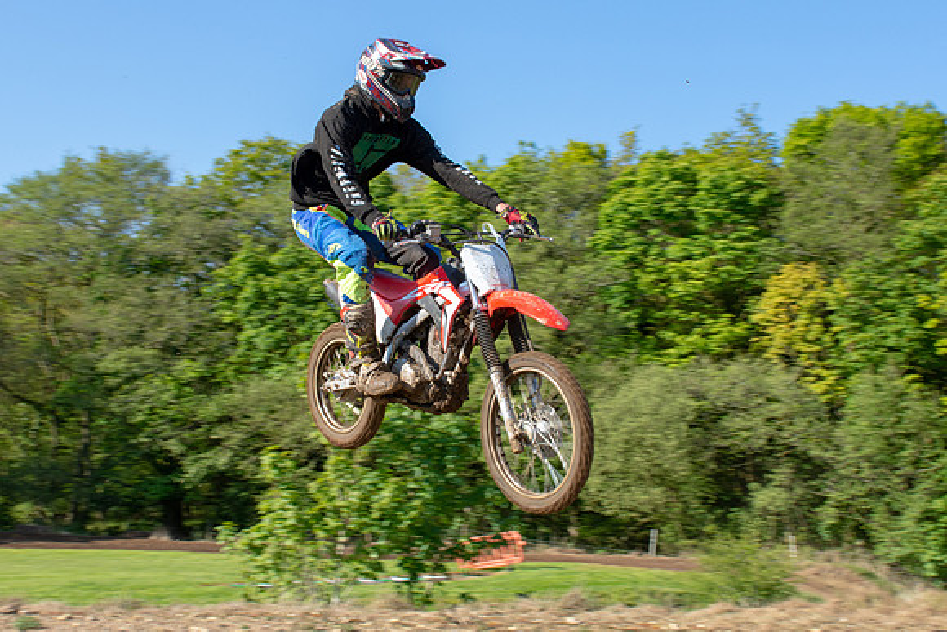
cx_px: 430
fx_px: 1269
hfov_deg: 40.9
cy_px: 326
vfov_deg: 28.0
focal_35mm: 48
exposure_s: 1/320
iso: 320
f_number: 6.3
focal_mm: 24
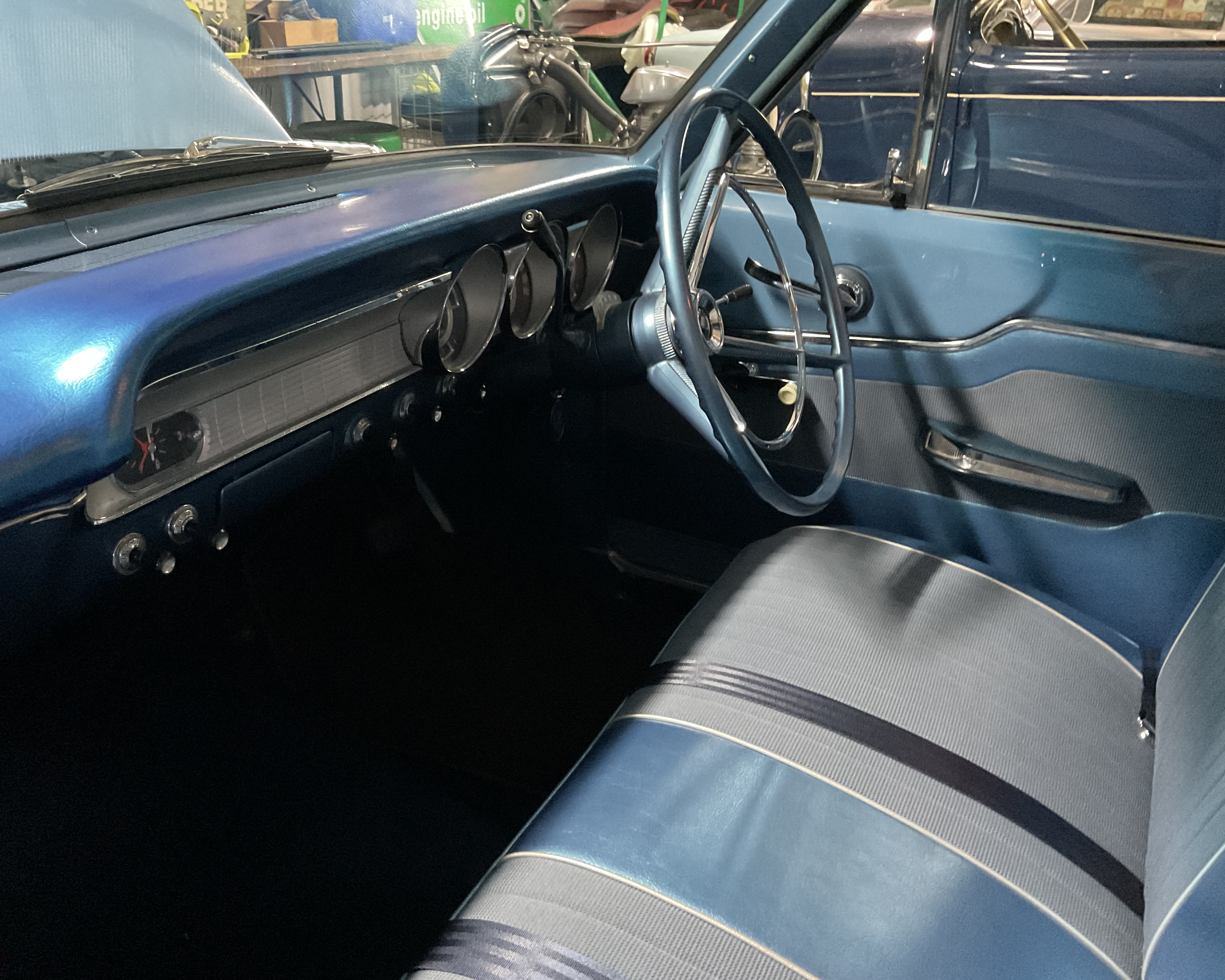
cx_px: 605
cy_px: 491
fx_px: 1124
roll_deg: -1.3
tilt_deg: -26.8
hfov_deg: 57.2
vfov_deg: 47.1
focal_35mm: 31
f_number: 1.8
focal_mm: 3
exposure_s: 1/25
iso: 500
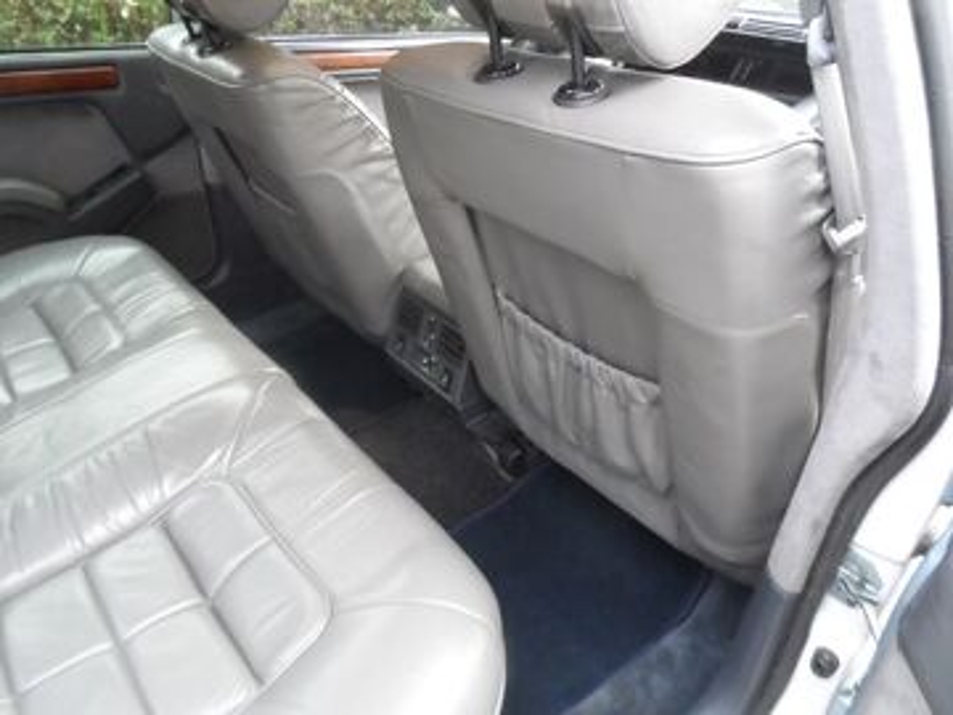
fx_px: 661
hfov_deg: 71.6
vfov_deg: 56.8
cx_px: 476
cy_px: 358
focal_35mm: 24
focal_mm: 4
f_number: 3.2
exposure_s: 1/30
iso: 320
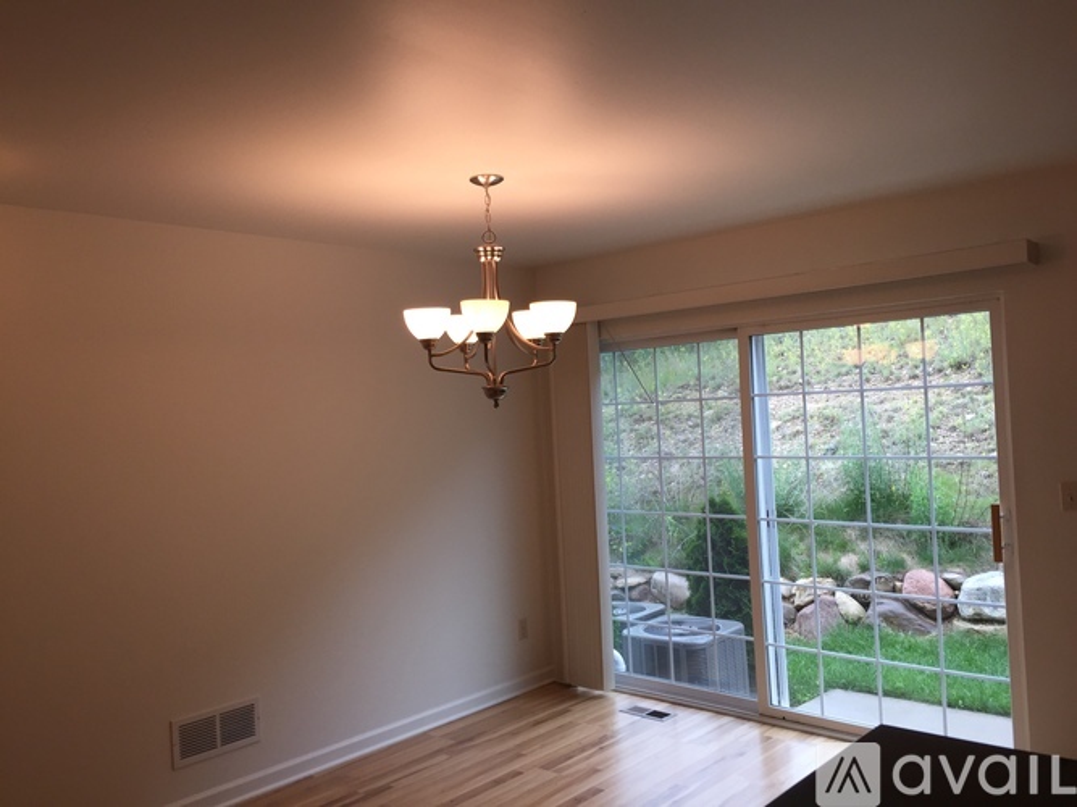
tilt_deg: -1.1
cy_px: 404
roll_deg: +2.2
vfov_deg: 48.2
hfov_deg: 61.7
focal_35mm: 29
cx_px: 538
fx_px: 902
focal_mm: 4.15
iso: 50
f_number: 2.2
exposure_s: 1/120
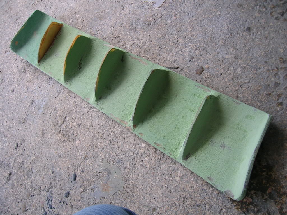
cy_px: 108
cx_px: 144
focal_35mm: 34
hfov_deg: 54.0
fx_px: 282
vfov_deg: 41.8
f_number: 2.9
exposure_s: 1/53
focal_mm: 5.7
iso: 50
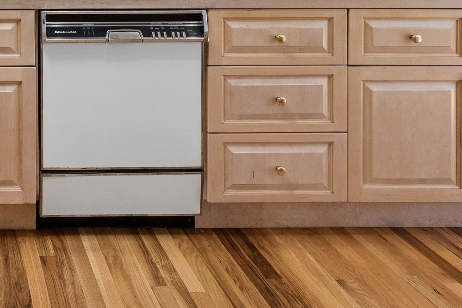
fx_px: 539
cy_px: -104
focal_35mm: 42
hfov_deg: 38.5
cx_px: -43
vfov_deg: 26.5
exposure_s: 1/80
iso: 800
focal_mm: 14
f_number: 8
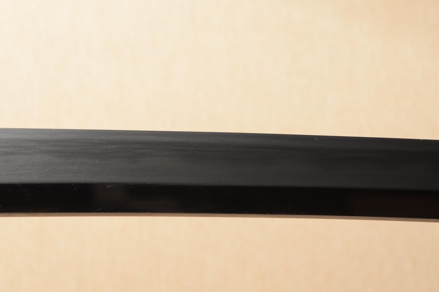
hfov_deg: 18.2
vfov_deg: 12.2
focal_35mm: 112
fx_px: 1371
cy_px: 146
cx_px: 220
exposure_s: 1/2
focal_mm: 75
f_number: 11
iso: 400
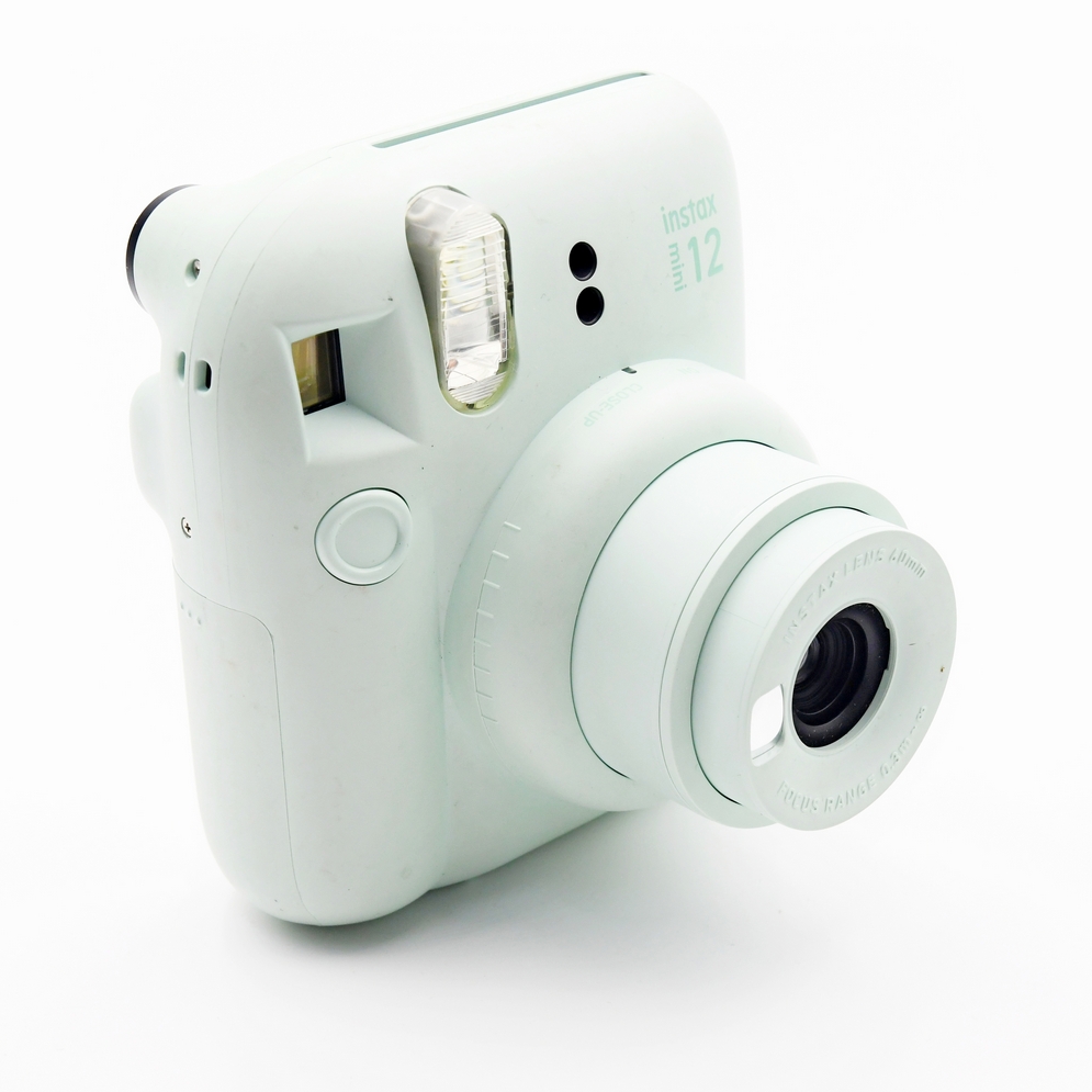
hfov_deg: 23.7
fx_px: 2605
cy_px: 544
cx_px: 503
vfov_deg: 23.7
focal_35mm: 73
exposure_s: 1/100
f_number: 8
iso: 1250
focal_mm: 38
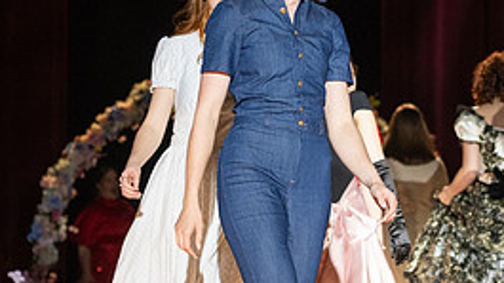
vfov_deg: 5.5
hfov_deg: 9.7
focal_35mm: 220
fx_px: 2940
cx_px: 468
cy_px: 177
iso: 800
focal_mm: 70
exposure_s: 1/1000
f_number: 2.8
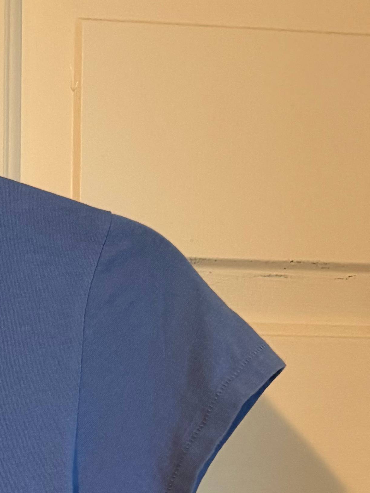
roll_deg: +0.0
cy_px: 745
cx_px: -196
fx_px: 1069
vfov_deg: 21.6
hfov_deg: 17.5
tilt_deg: -4.5
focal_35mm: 75
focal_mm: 6.76
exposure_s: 1/60
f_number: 1.78
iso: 320
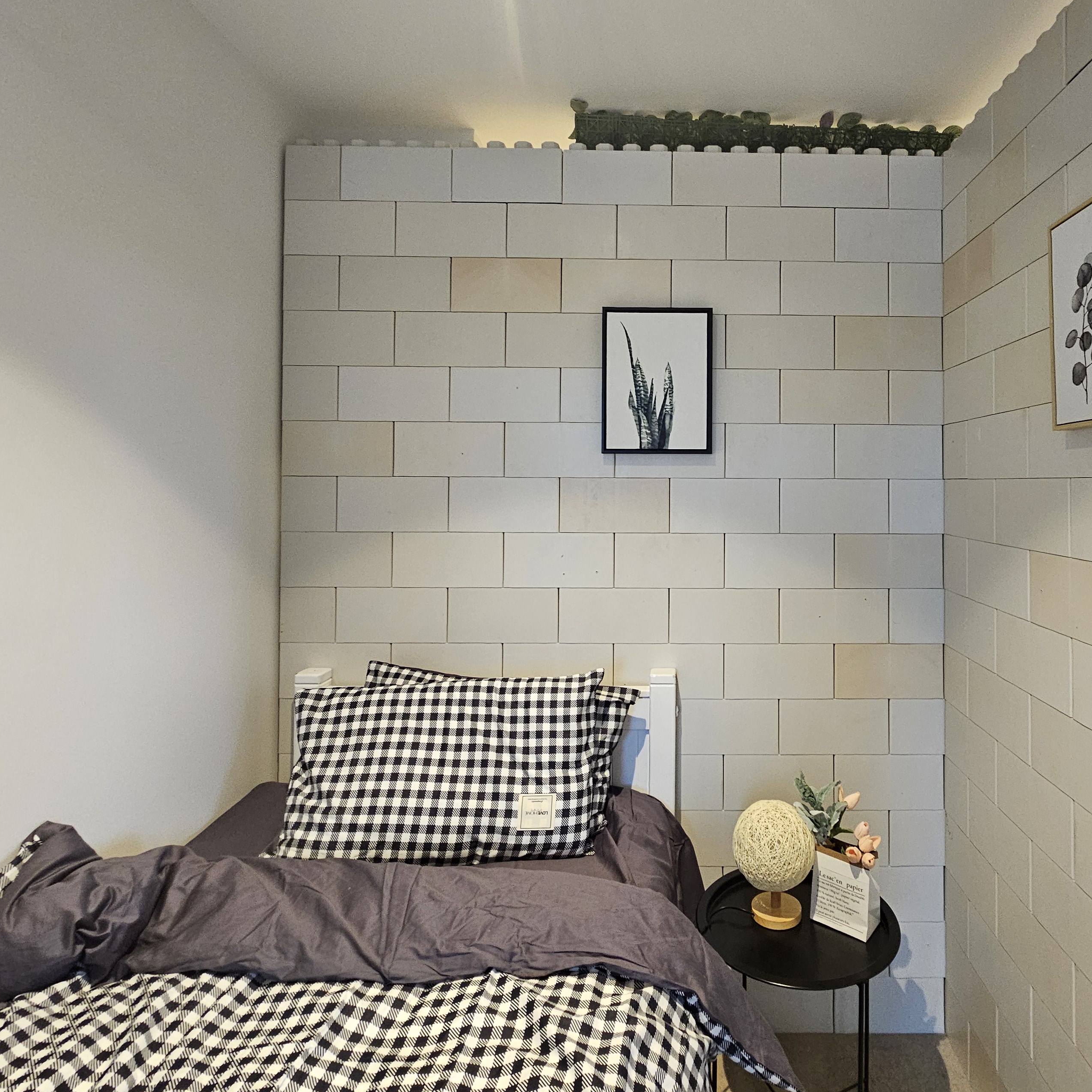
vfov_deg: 80.1
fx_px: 642
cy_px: 456
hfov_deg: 78.9
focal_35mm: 18
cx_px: 698
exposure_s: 1/33.3
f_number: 2.2
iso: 400
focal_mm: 2.2
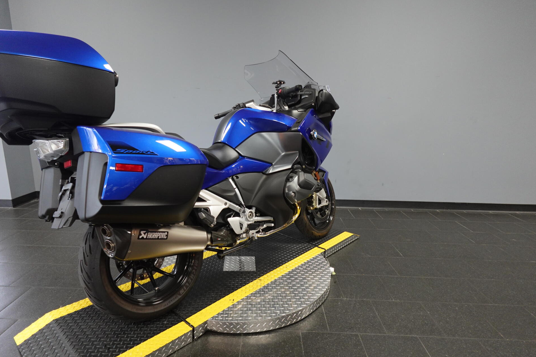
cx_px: 256
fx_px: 313
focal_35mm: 21
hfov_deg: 81.2
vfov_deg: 59.5
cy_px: 182
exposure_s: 1/80
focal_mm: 7.6
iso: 640
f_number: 2
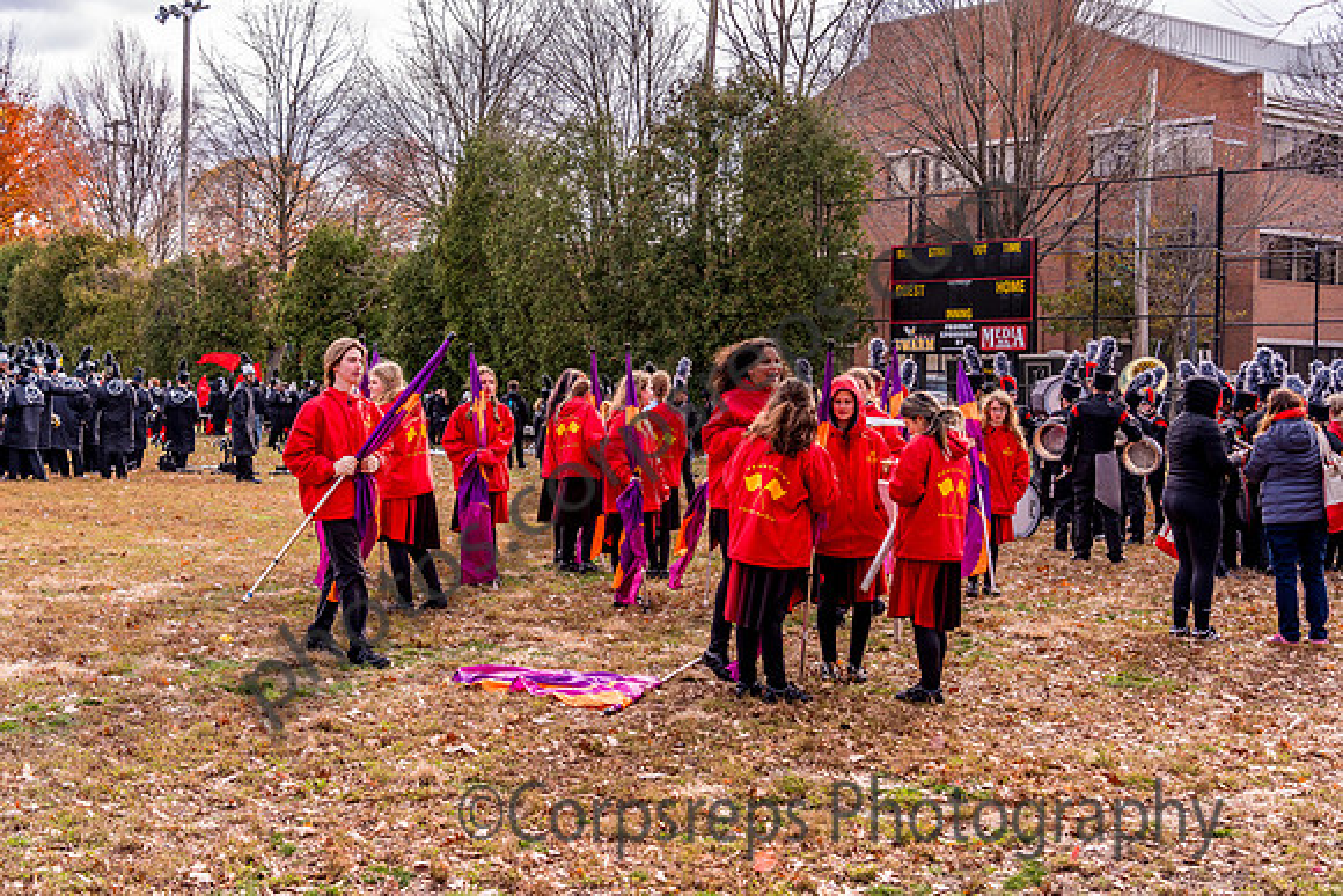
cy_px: 448
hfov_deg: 39.6
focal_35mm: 50
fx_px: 1866
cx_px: 672
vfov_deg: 27.0
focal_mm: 50
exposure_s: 1/800
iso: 800
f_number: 6.3
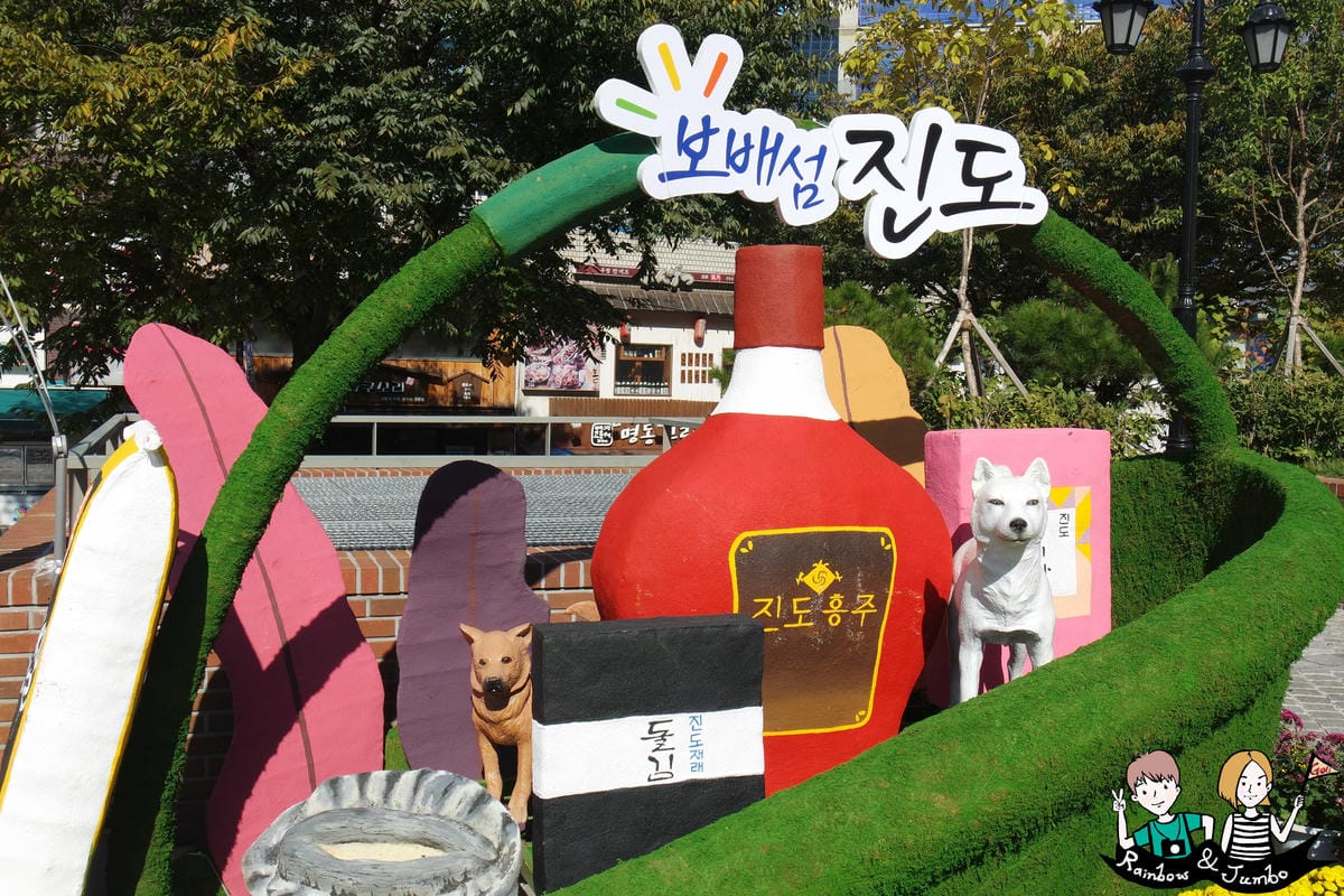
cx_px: 672
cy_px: 448
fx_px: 1307
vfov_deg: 37.9
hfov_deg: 54.4
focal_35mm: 35
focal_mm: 13
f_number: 8
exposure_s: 1/320
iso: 160
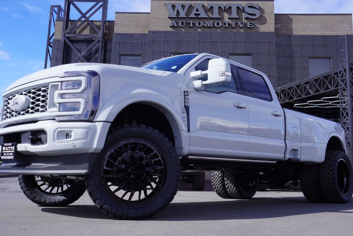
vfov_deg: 33.7
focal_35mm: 40
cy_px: 102
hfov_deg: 48.9
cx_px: 172
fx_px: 388
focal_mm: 23
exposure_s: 1/125
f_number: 10
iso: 100
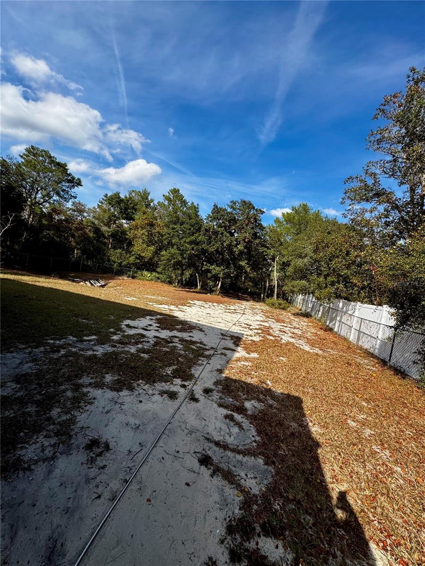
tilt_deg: -0.6
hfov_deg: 85.7
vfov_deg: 102.1
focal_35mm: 14
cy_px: 283
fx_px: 229
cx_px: 212
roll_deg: -11.1
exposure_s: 1/1600
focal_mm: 2.22
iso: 50
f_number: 2.2
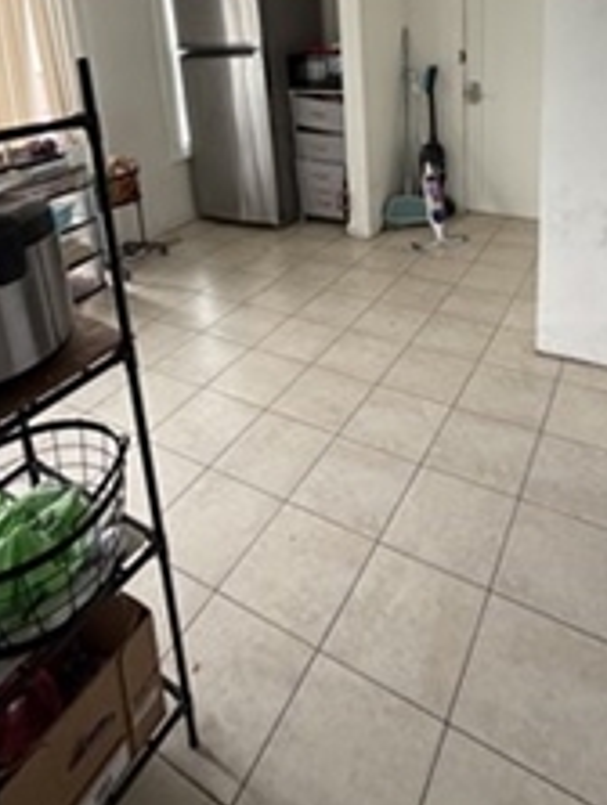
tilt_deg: -13.8
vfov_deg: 63.3
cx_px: 347
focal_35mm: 25
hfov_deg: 54.8
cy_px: 161
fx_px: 583
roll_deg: +3.6
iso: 250
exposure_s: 1/121
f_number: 2.2
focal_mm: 2.22
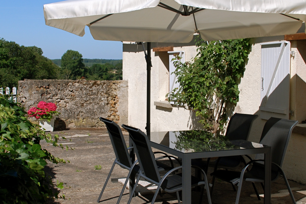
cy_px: 100
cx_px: 173
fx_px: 459
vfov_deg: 25.1
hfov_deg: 36.8
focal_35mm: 54
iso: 200
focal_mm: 26
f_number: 7.1
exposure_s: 1/200
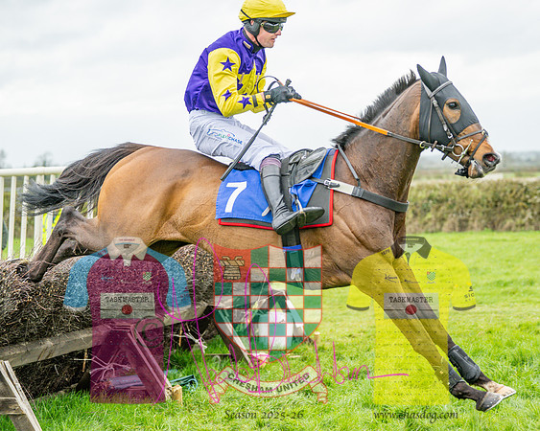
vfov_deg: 16.3
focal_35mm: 94
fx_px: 1504
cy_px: 222
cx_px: 329
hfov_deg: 20.3
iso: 800
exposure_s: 1/1600
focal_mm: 81
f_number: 2.8
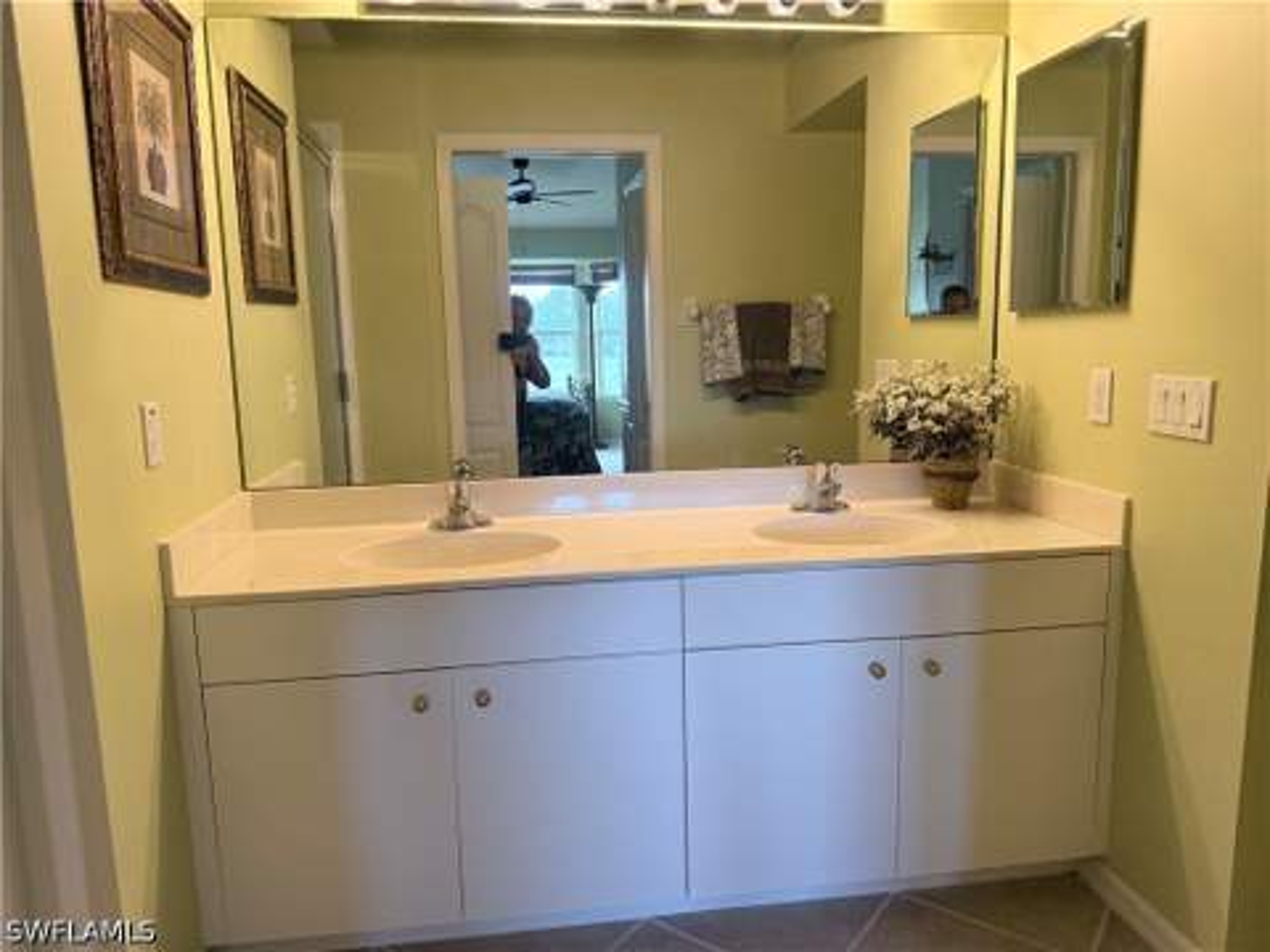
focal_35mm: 24
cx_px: 635
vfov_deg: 56.8
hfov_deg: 71.6
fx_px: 881
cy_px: 476
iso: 200
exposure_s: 1/129
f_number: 1.78
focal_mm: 6.76
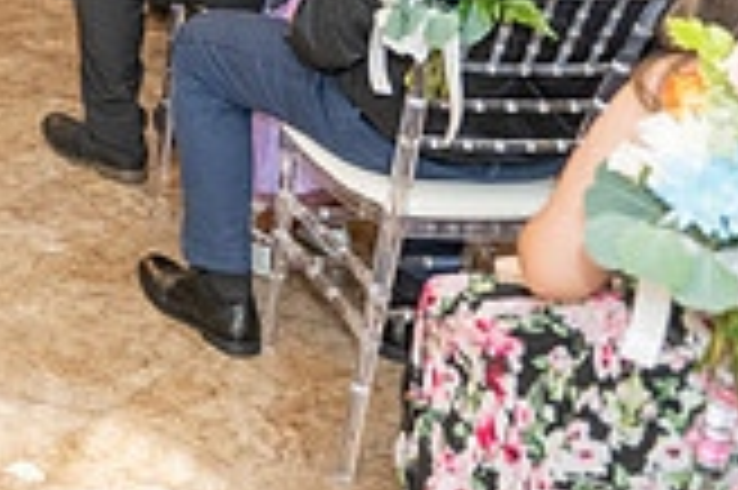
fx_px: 1741
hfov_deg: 20.8
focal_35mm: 85
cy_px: -285
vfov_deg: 14.7
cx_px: -324
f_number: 3.5
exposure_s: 1/200
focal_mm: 24
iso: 1250
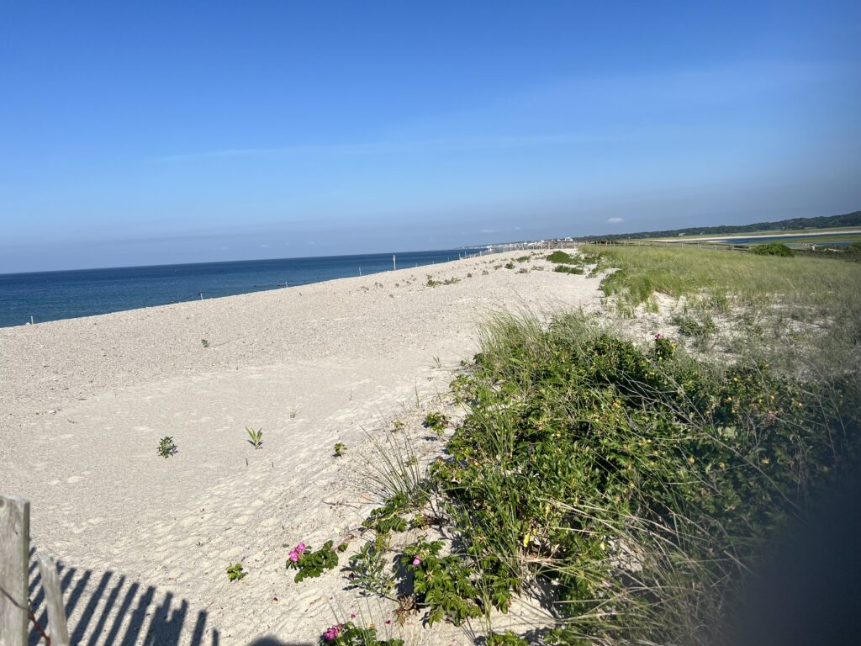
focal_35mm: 26
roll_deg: +3.6
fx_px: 647
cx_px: 430
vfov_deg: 53.1
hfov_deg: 67.3
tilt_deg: -6.9
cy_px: 323
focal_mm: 5.7
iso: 50
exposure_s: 1/6993
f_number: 1.5
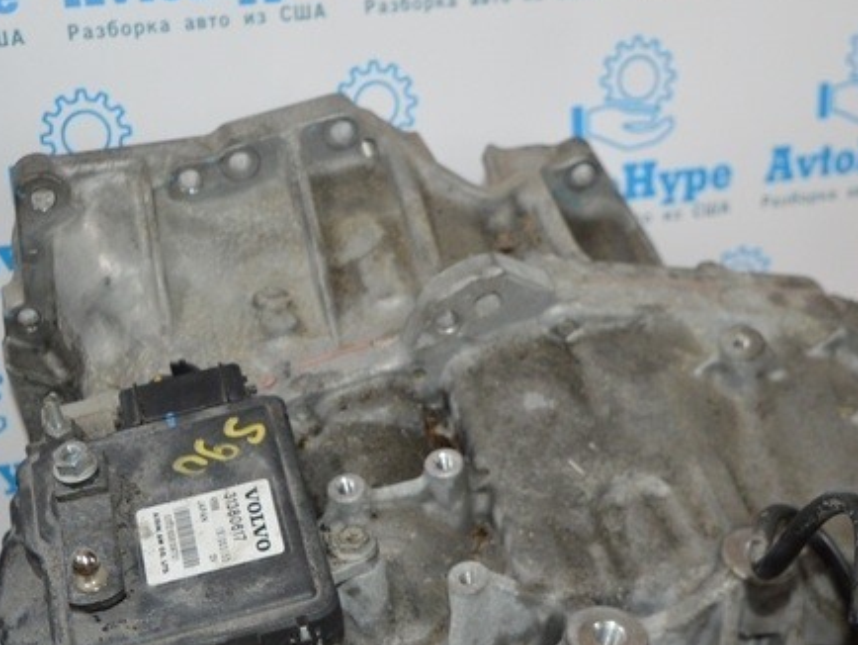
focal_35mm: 68
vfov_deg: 21.1
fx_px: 1686
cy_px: 597
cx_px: 447
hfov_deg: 28.5
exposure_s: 1/60
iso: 720
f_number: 3.5
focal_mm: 20
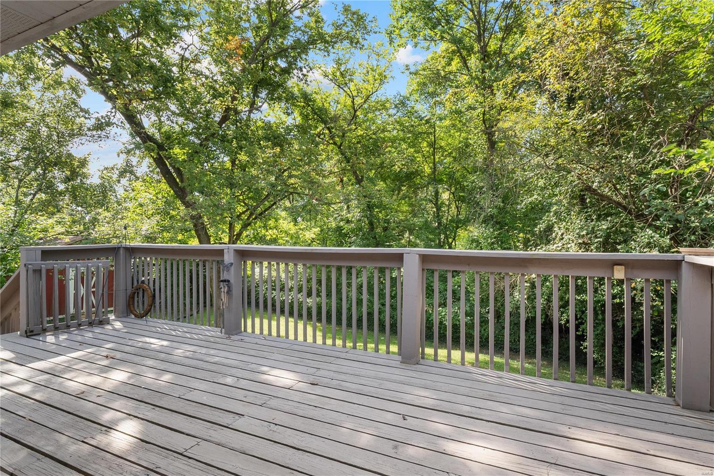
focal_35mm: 18
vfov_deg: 67.4
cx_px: 357
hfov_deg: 90.0
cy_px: 238
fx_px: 357
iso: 400
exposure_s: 1/60
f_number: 8
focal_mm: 9
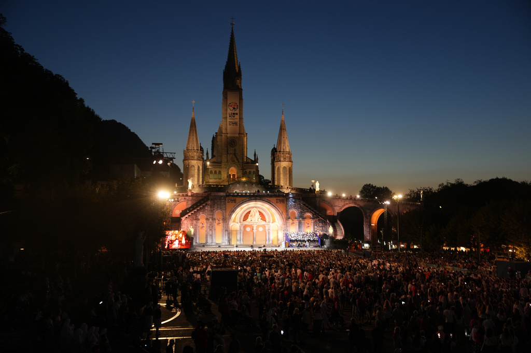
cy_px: 176
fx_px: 516
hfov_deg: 54.4
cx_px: 266
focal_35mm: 35
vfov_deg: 37.8
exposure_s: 1/13
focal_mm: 35
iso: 200
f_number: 2
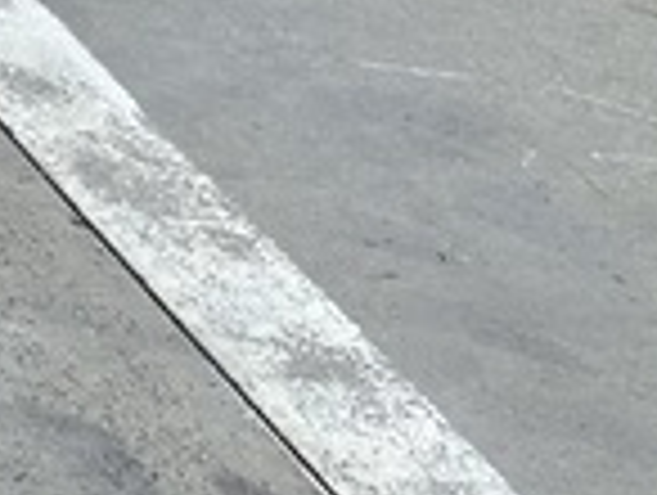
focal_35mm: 179
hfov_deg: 8.6
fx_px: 3403
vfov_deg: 8.2
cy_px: -158
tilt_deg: -26.6
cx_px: -1472
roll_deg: -0.7
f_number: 1.5
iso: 50
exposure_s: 1/521
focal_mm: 5.7
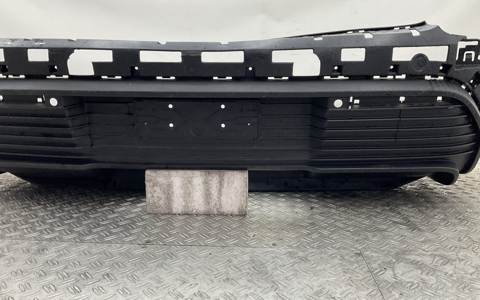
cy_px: 134
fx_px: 406
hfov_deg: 61.2
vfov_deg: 40.6
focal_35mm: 31
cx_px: 238
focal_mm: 3
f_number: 1.8
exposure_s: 1/120
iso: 50
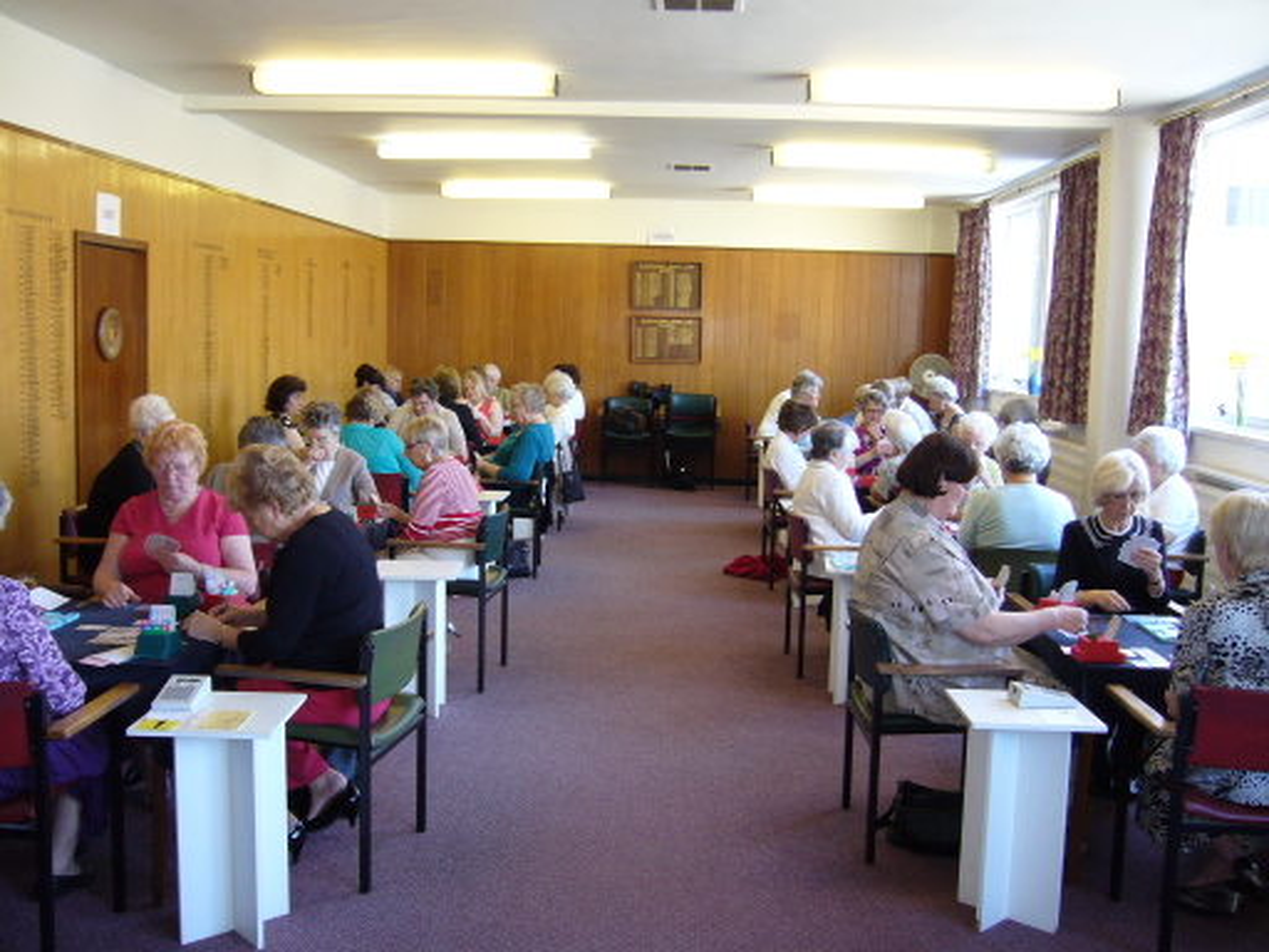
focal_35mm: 35
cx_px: 634
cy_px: 476
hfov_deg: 52.6
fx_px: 1283
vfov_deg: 40.7
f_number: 2.8
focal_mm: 5.8
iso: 125
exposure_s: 1/30
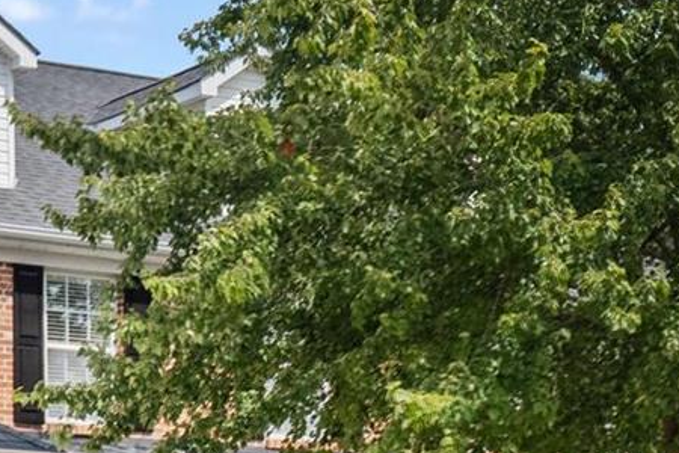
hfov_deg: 16.2
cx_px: -143
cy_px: 385
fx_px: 2282
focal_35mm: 121
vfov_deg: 11.3
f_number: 8
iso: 400
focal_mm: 17
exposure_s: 1/500
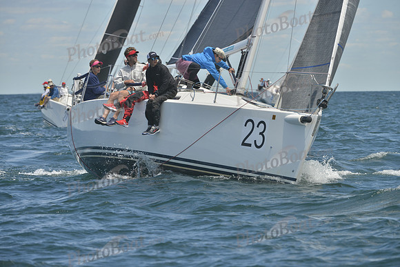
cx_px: 200
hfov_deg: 7.4
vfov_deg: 4.9
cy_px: 134
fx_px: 3112
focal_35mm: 280
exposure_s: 1/800
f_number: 9
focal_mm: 280
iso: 280
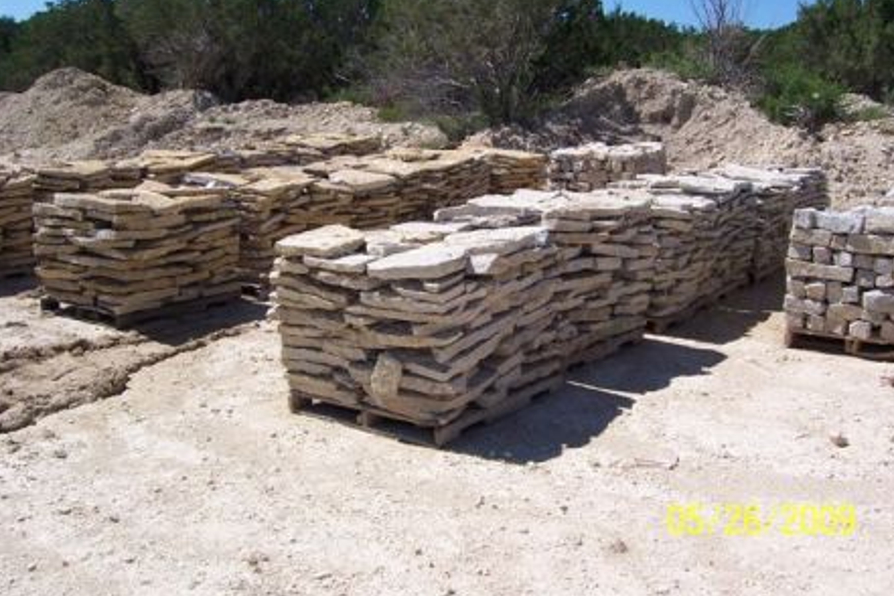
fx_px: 944
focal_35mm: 38
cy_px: 264
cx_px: 452
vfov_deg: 35.0
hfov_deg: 50.7
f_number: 4.8
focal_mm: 6
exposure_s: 1/750
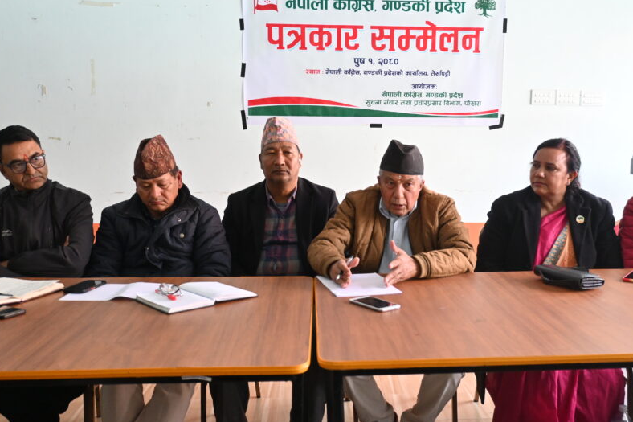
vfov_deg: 34.2
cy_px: 225
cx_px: 361
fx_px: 686
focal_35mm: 39
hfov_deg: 49.4
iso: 1250
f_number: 3.8
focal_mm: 20
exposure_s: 1/125
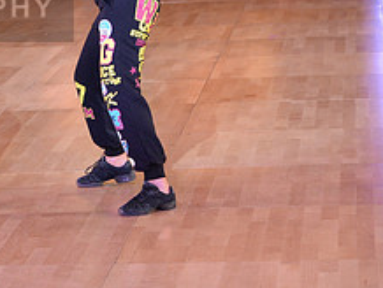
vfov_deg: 7.3
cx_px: -118
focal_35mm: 204
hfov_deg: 9.5
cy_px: -4
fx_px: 2260
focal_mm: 80
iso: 1600
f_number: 5
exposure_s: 1/250
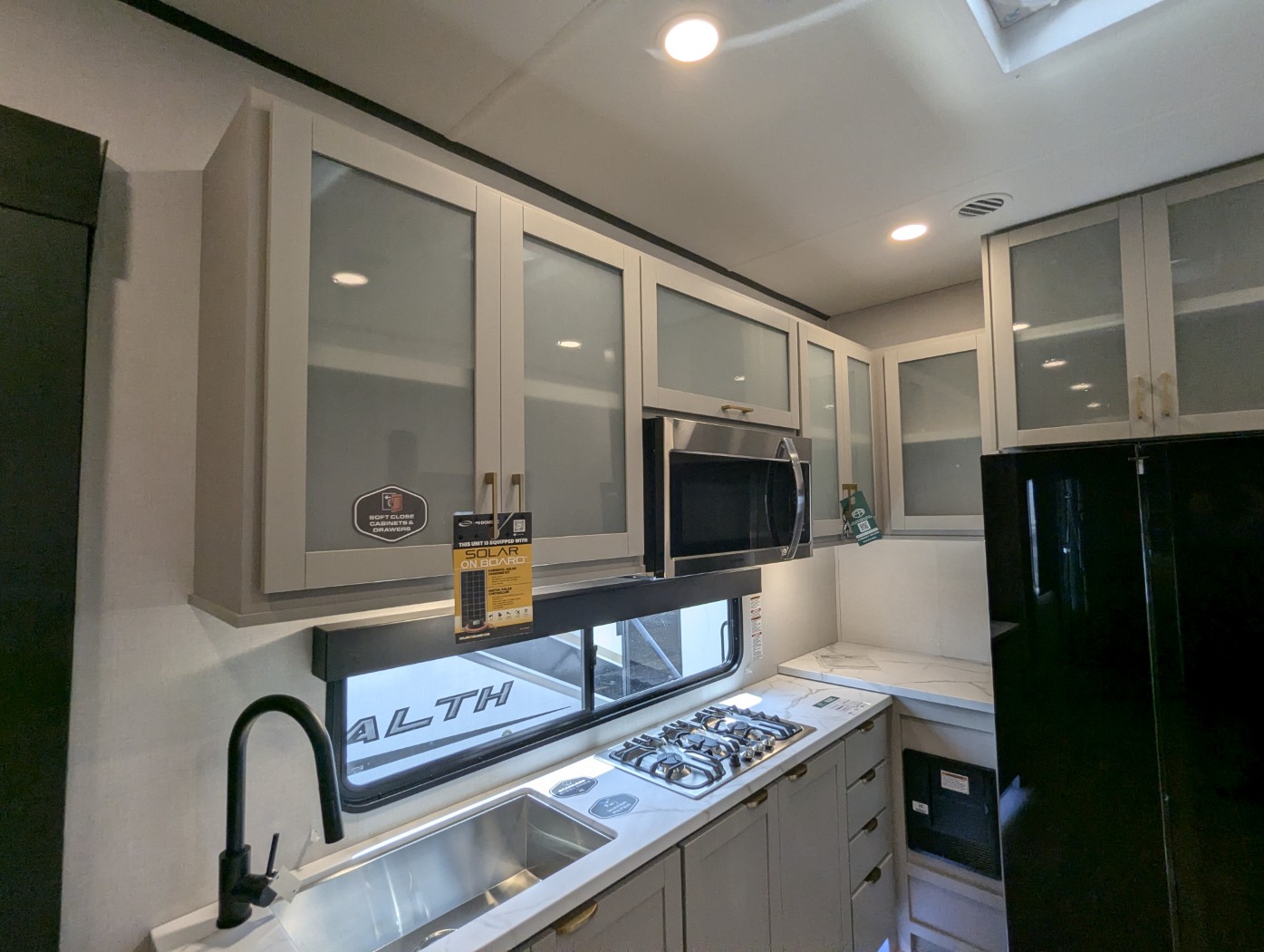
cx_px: 632
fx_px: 585
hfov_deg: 94.4
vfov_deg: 78.2
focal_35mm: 16
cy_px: 476
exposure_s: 1/139
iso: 94
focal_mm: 2.35
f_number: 2.2
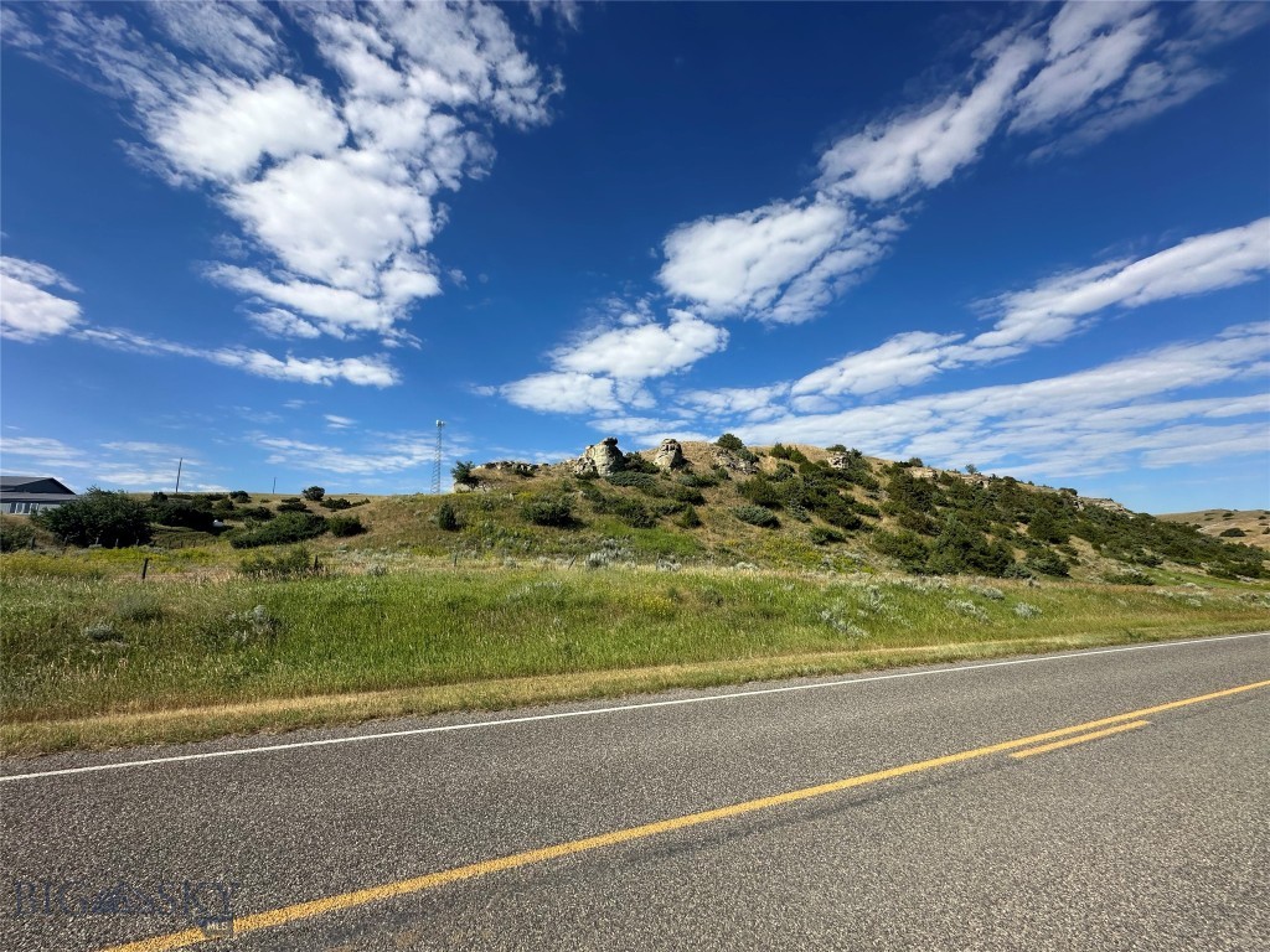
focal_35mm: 14
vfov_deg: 85.7
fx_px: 514
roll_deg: +0.1
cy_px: 476
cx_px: 635
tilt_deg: +9.9
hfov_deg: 102.1
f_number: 2.2
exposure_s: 1/2564
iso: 50
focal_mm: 2.22
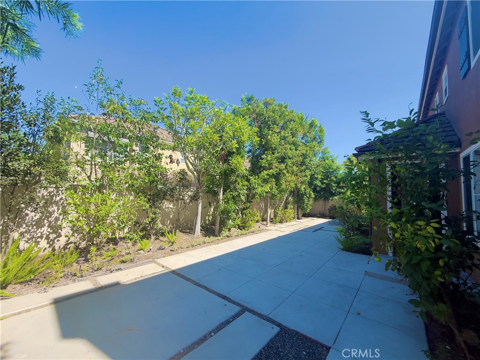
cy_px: 180
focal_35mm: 14
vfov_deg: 85.7
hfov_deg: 102.1
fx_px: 194
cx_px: 240
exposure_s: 1/770
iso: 32
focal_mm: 2.22
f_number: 2.2
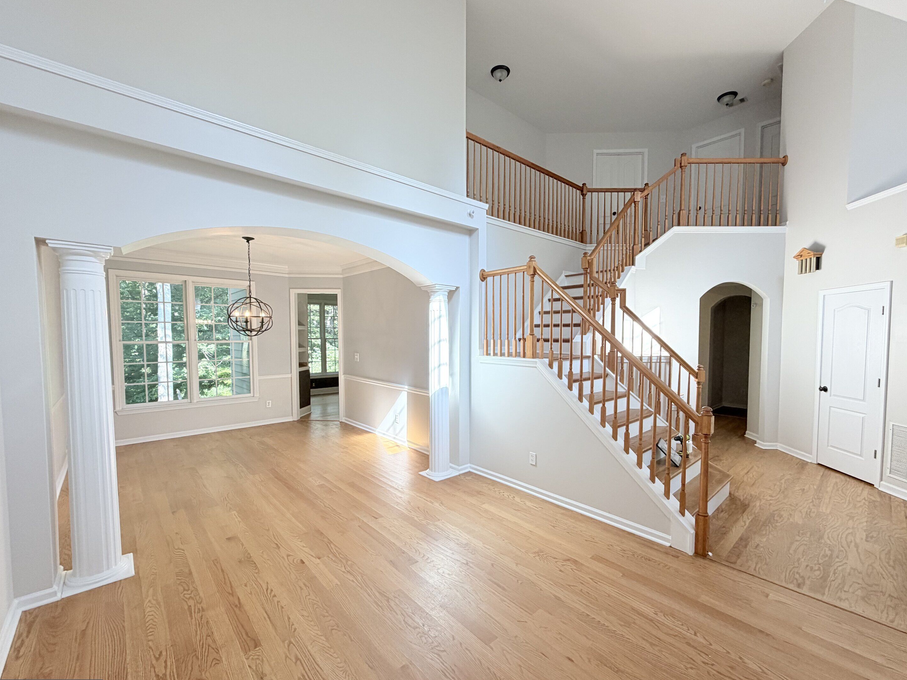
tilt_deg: -3.5
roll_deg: +0.4
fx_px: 393
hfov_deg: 98.1
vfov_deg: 81.7
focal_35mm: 15
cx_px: 480
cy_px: 351
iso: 125
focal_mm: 2.22
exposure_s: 1/120
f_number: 2.2
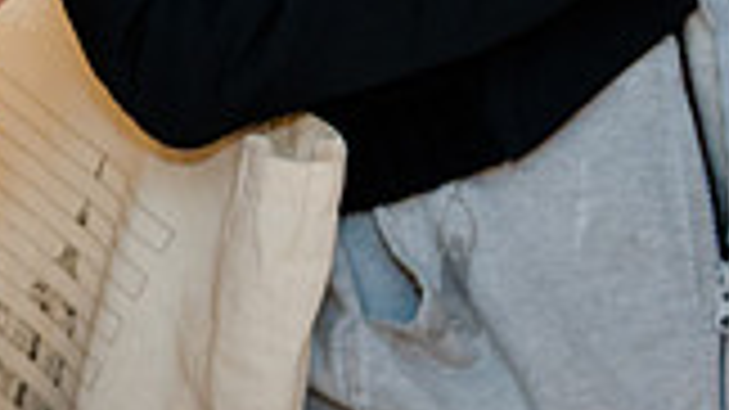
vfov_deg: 6.1
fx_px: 3768
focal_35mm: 195
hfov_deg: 10.6
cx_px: -418
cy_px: -394
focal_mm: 52
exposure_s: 1/250
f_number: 4
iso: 1600
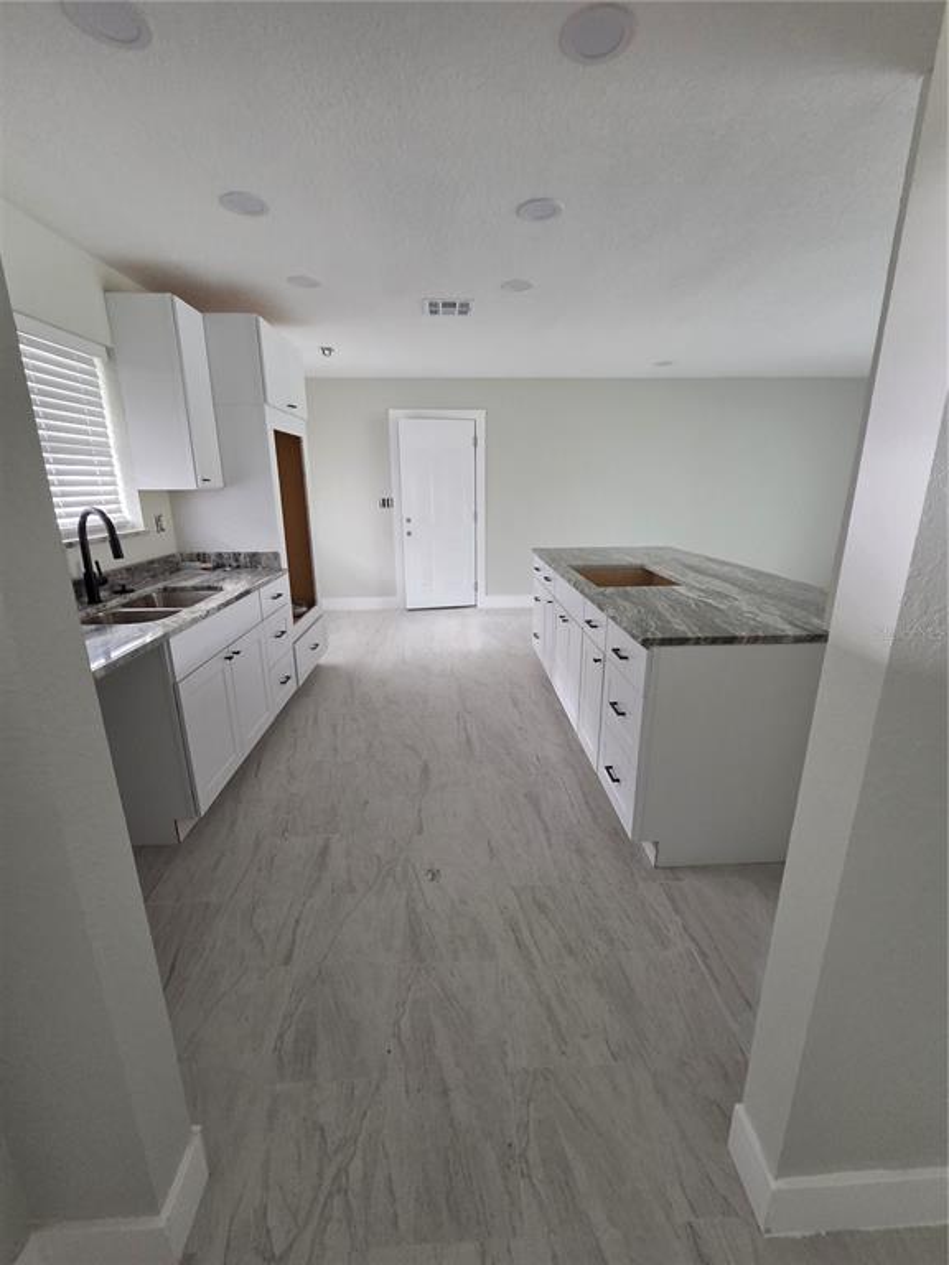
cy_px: 632
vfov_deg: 106.2
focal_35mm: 13
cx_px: 474
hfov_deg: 89.9
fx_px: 475
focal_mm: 2.2
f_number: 2.2
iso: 500
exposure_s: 1/60
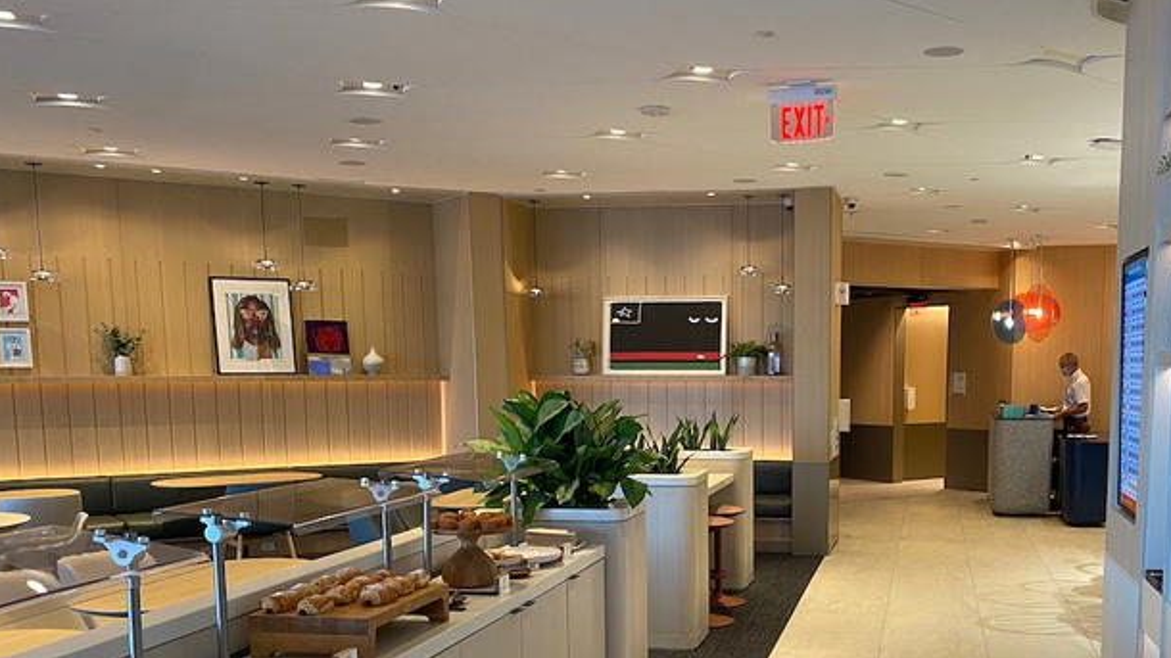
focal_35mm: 39
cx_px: 726
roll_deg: +0.4
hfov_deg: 51.1
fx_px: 1211
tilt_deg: -8.3
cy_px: 558
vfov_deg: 29.5
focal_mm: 4.25
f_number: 1.8
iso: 160
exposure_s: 1/60
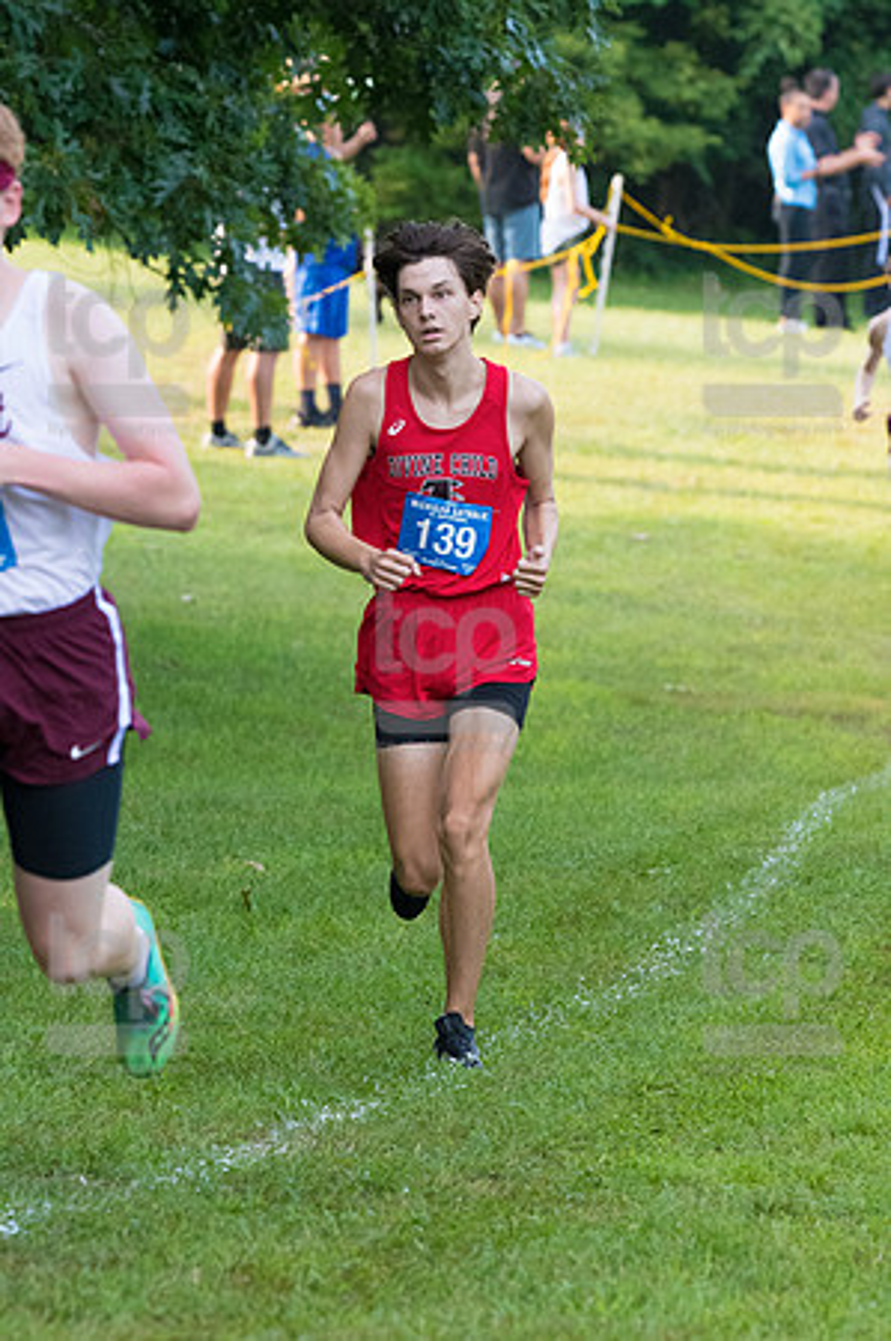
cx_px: 446
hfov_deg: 5.6
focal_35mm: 247
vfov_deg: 8.3
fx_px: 9190
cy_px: 670
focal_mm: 165
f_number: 5
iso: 3200
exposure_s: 1/1600
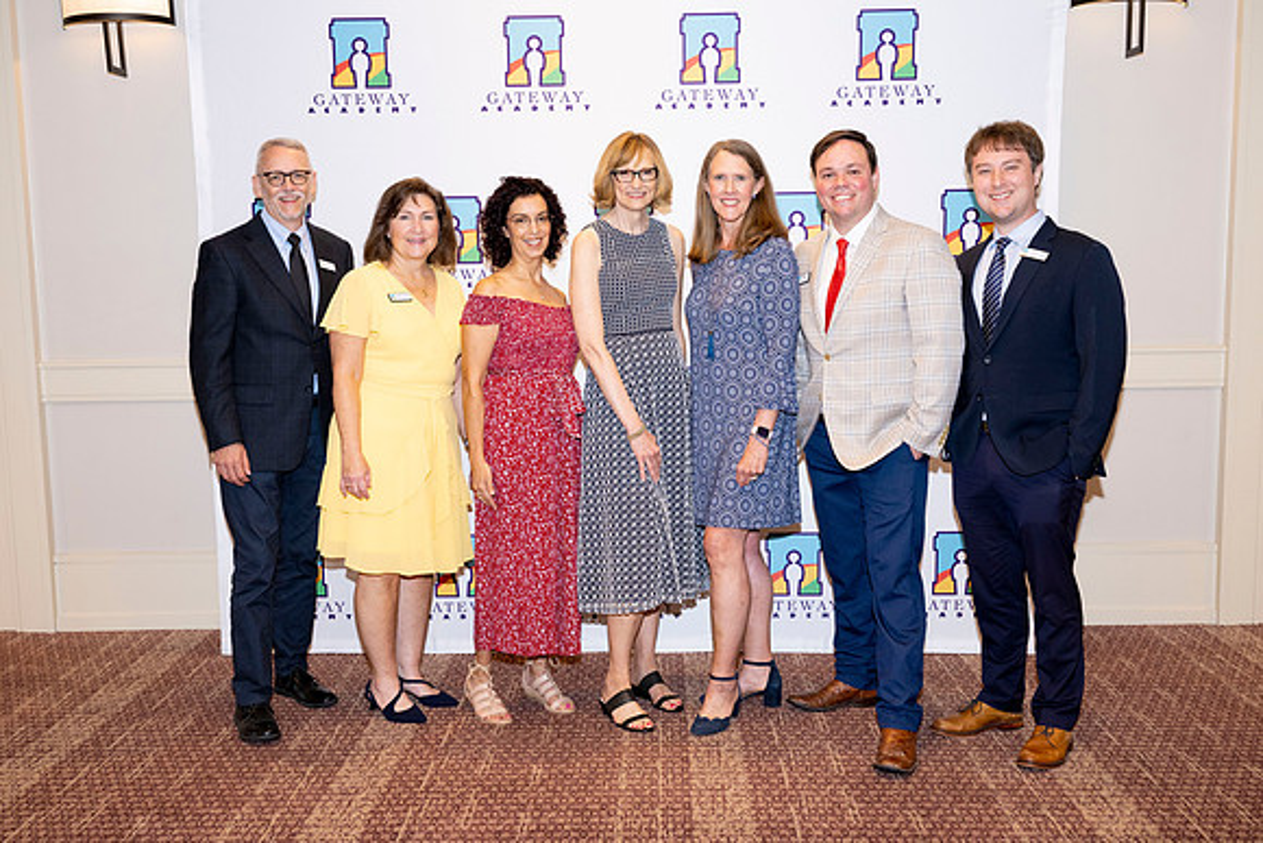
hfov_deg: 51.9
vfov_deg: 36.0
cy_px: 422
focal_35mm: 37
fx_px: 1298
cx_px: 632
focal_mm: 37
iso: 800
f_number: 5.6
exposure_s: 1/200
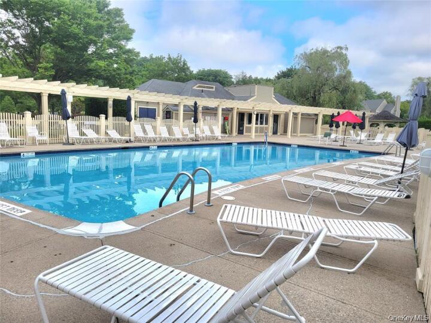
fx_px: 324
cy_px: 162
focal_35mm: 26
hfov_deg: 67.3
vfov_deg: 53.1
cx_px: 216
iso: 40
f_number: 1.8
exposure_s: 1/2000
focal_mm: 5.4
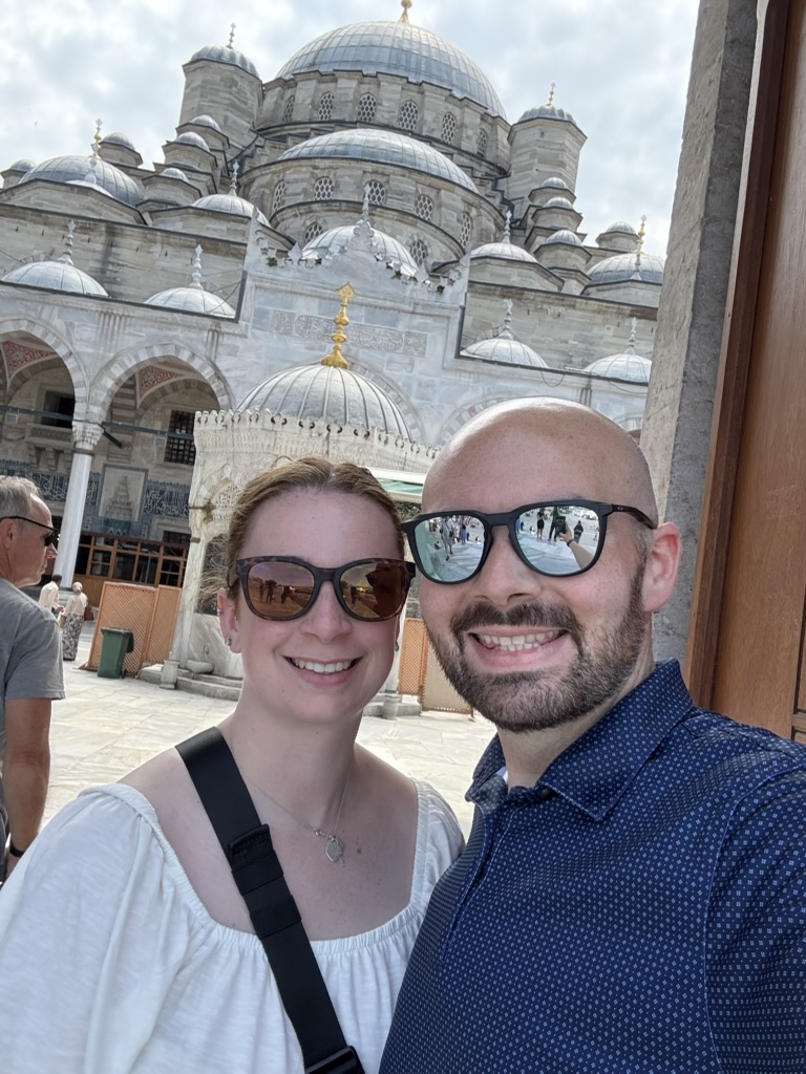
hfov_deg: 46.8
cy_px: 537
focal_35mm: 30
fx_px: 931
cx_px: 403
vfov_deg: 60.0
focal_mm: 2.69
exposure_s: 1/447
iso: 40
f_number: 1.9
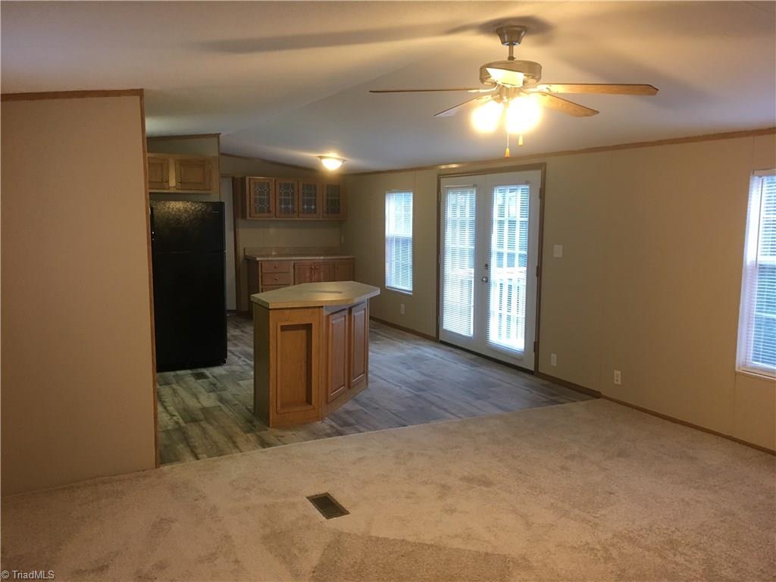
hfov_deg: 61.7
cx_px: 388
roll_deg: +0.4
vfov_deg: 48.2
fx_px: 650
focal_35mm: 29
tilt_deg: -6.1
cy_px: 291
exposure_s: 1/30
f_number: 2.2
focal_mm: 4.15
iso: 100
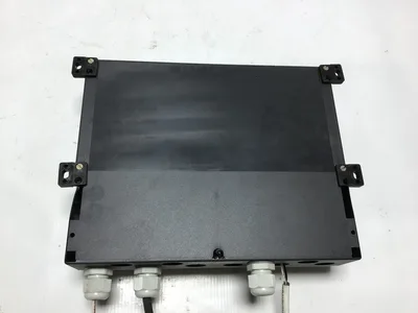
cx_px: 209
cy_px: 156
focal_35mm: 31
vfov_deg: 45.4
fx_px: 374
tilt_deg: -67.1
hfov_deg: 58.4
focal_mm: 3.3
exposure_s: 1/120
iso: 32
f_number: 2.4
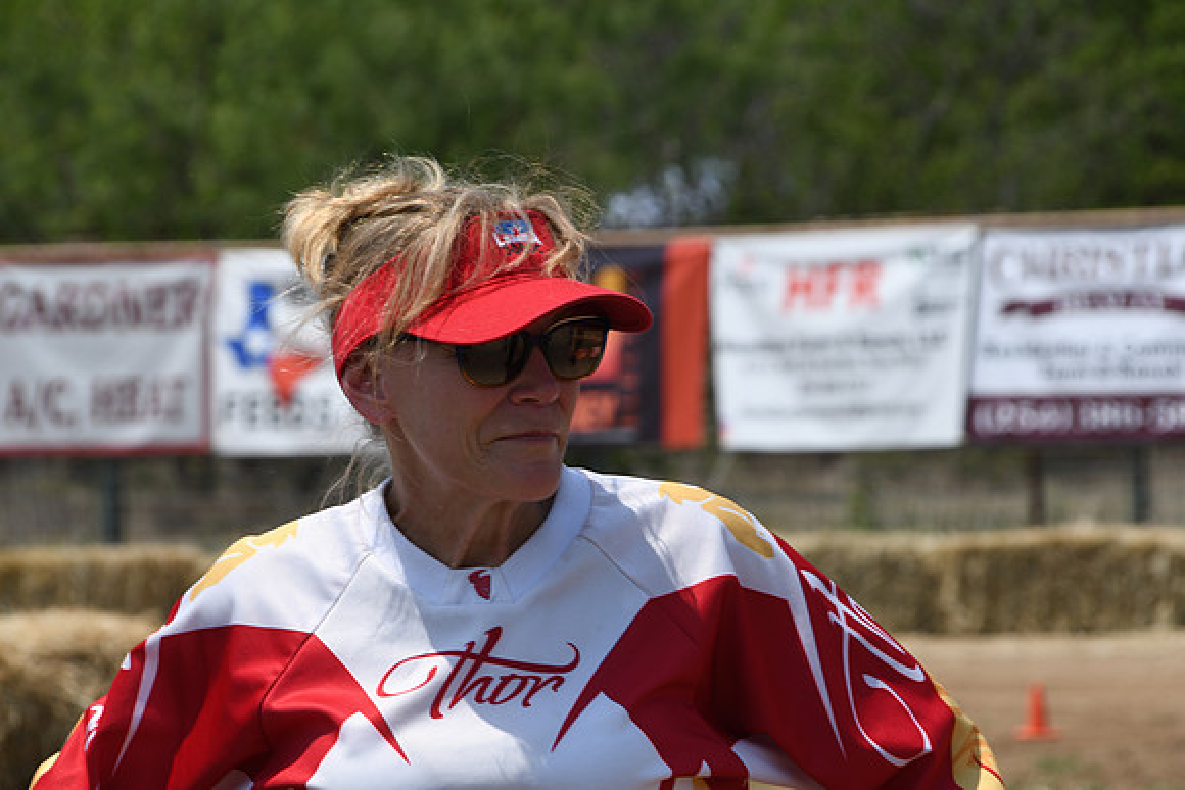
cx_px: 592
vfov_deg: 4.4
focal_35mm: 315
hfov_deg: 6.5
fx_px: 10371
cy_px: 395
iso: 100
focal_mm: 210
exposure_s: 1/200
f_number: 13
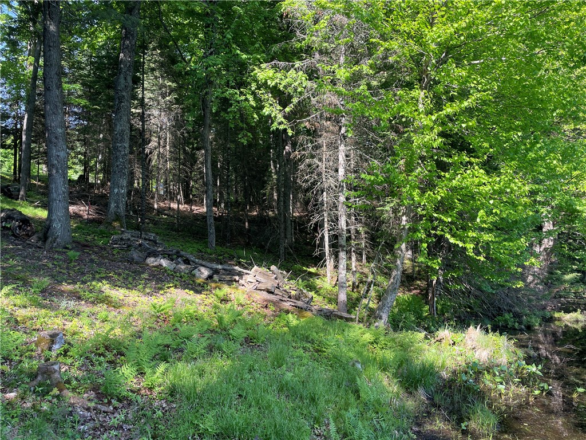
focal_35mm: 26
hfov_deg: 67.3
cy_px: 220
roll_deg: +0.8
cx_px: 293
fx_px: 440
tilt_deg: +5.2
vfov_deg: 53.1
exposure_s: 1/333
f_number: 1.6
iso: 32
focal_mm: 4.2
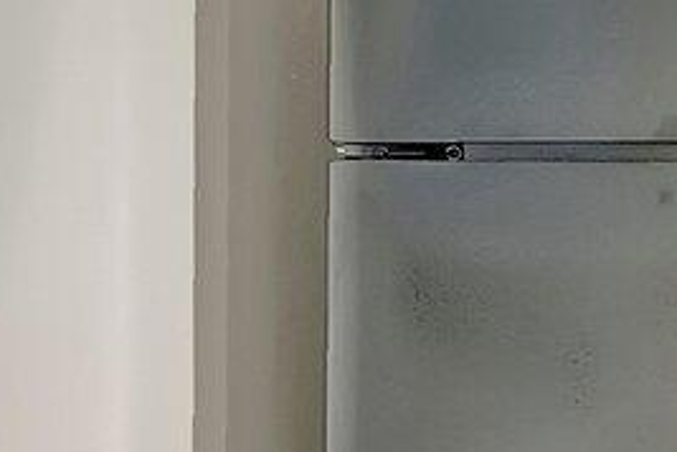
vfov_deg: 11.9
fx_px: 2162
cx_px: 1103
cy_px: 208
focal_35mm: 115
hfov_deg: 15.9
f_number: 8
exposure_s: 1/2
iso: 1000
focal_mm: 10
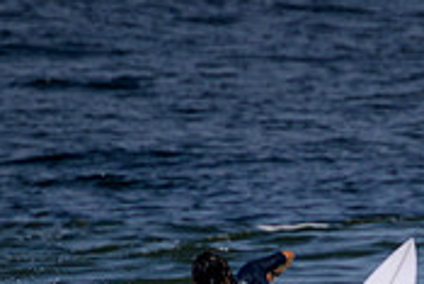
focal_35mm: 2644
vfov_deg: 0.5
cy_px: 462
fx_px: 31165
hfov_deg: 0.8
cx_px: 562
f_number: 11
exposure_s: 1/2000
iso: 360
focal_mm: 800
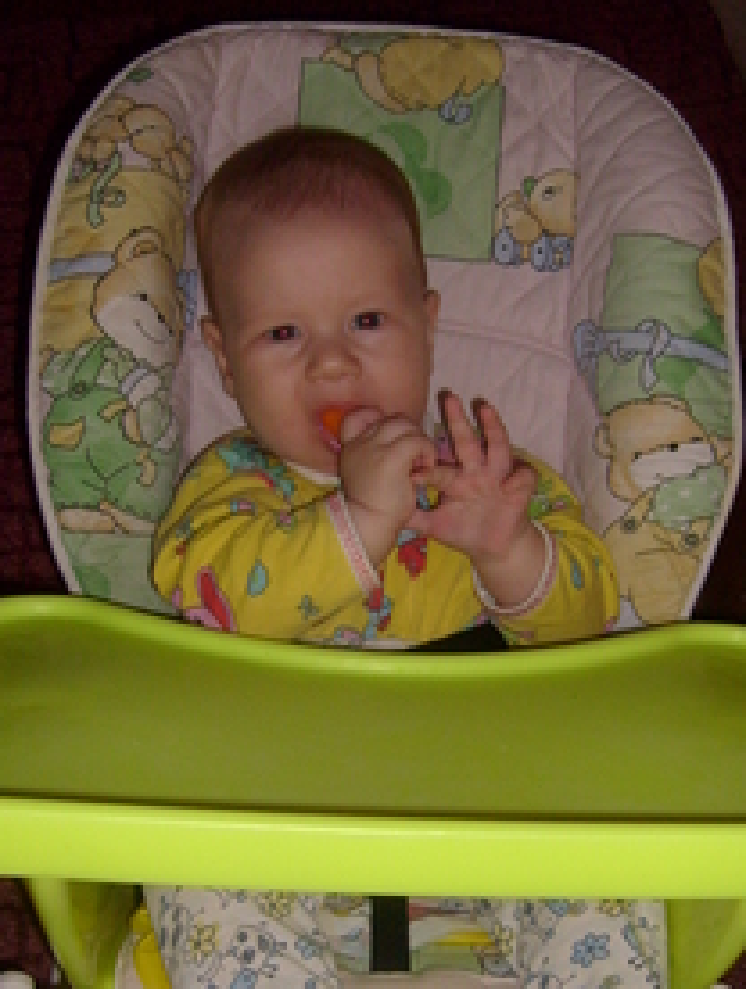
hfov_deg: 25.7
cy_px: 656
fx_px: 1633
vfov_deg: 33.4
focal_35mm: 57
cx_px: 362
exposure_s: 1/45
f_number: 2.8
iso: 100
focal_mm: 5.8
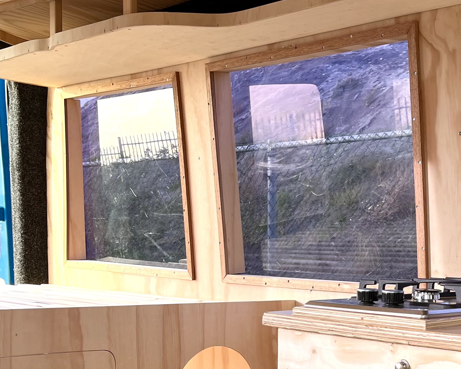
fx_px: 860
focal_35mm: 63
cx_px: 395
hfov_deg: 29.1
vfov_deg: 23.5
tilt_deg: -9.0
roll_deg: +0.0
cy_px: 341
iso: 40
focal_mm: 5.1
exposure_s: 1/163
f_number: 1.6
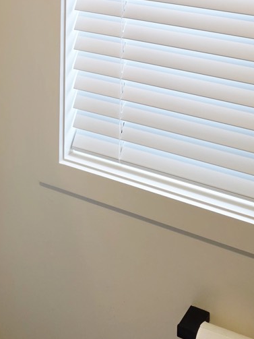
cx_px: 106
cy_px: -90
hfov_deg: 22.9
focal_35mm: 64
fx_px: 626
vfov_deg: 26.2
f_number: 1.7
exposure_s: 1/101
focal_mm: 6.25
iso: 100
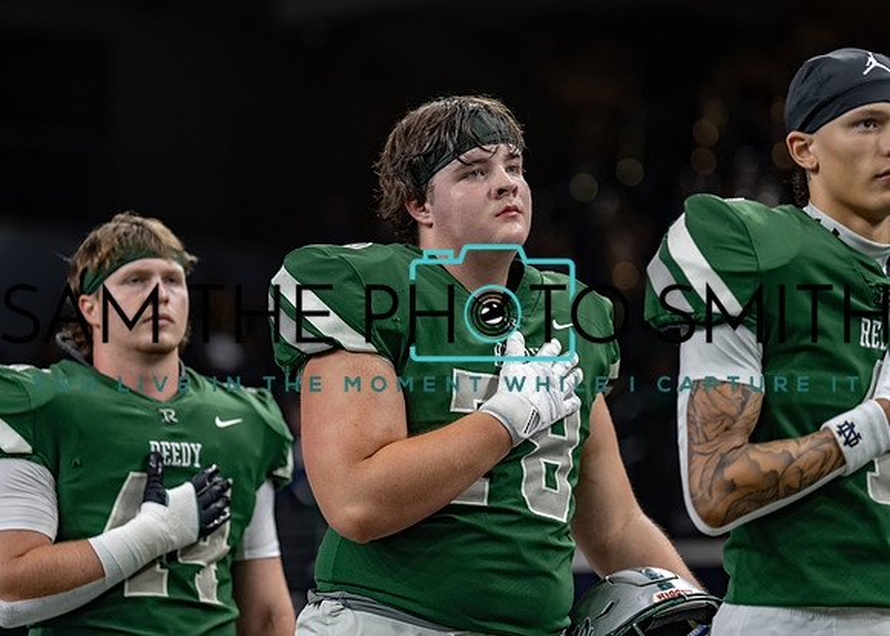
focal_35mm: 161
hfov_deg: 12.5
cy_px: 318
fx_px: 4079
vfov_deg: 8.9
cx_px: 445
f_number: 2.8
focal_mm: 148
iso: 1250
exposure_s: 1/320
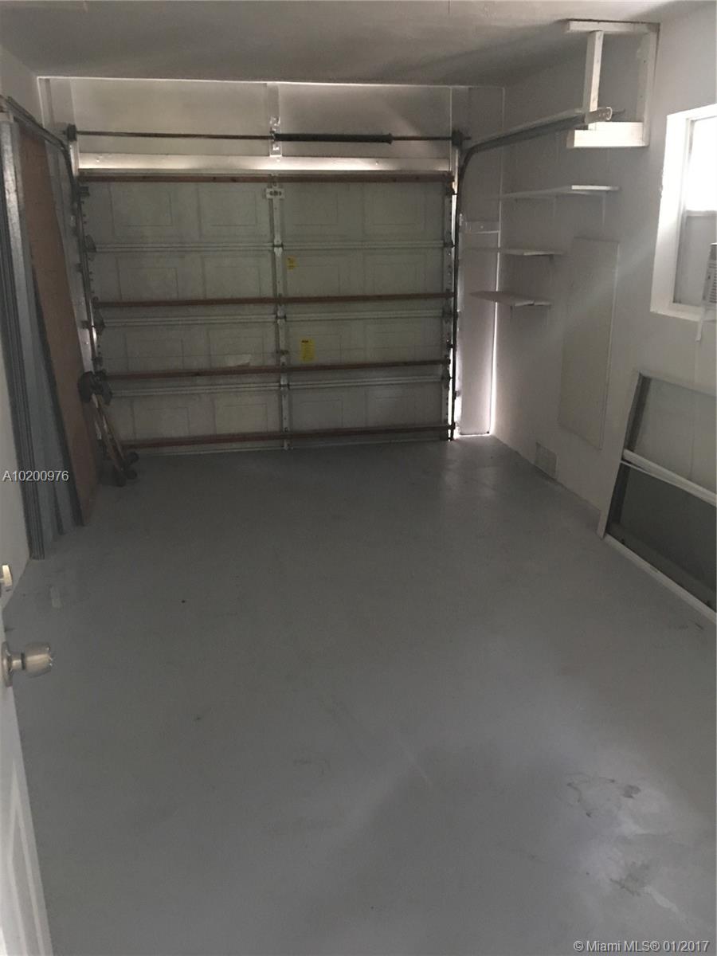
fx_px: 801
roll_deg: -0.3
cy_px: 478
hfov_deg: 48.2
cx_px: 358
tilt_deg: -16.5
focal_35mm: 29
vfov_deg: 61.7
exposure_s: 1/4
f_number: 2.2
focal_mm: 4.15
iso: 100
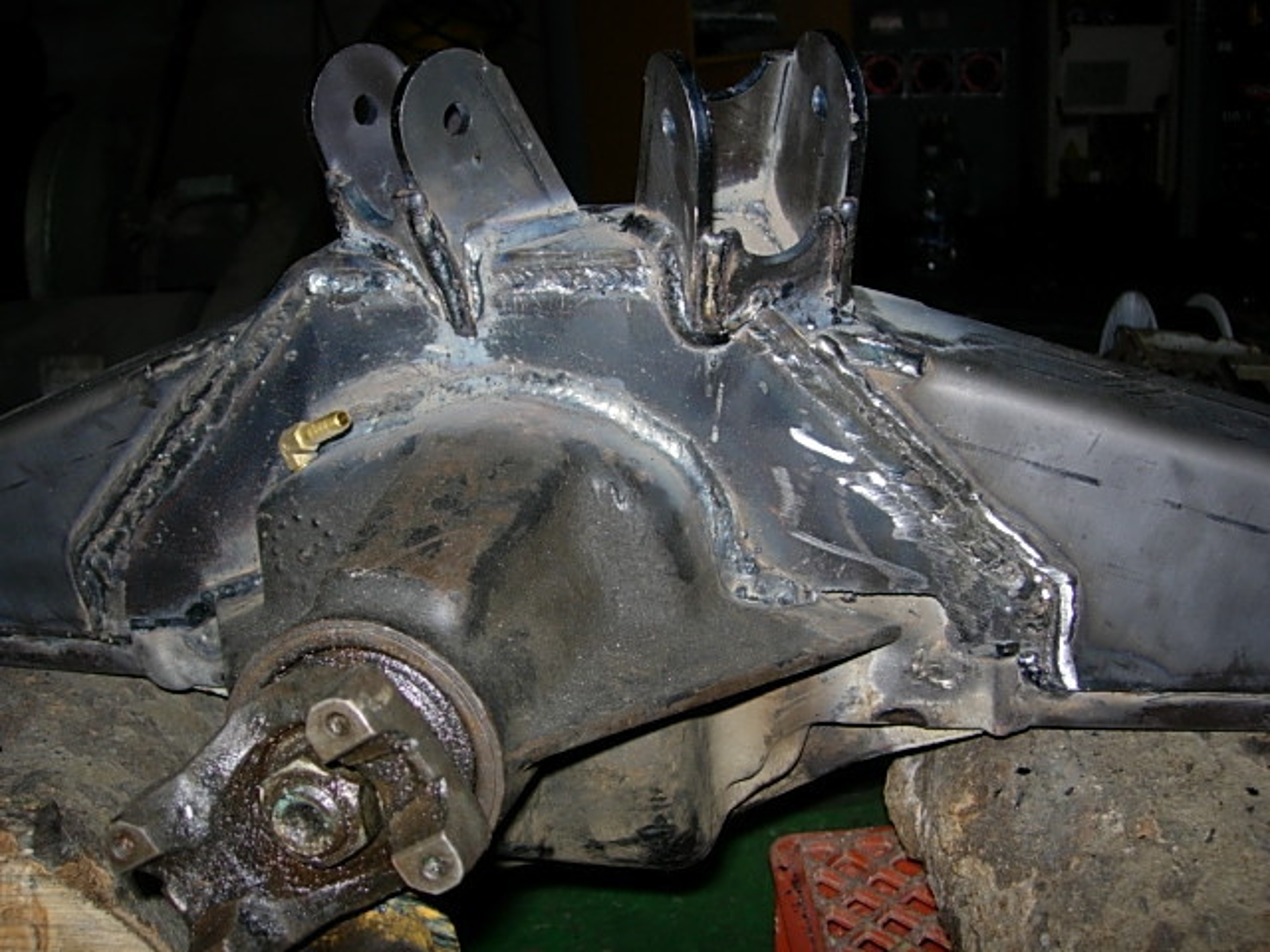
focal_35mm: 38
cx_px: 635
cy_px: 476
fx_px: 1394
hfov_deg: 49.0
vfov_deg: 37.7
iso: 79
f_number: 2.8
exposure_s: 1/64
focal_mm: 7.8
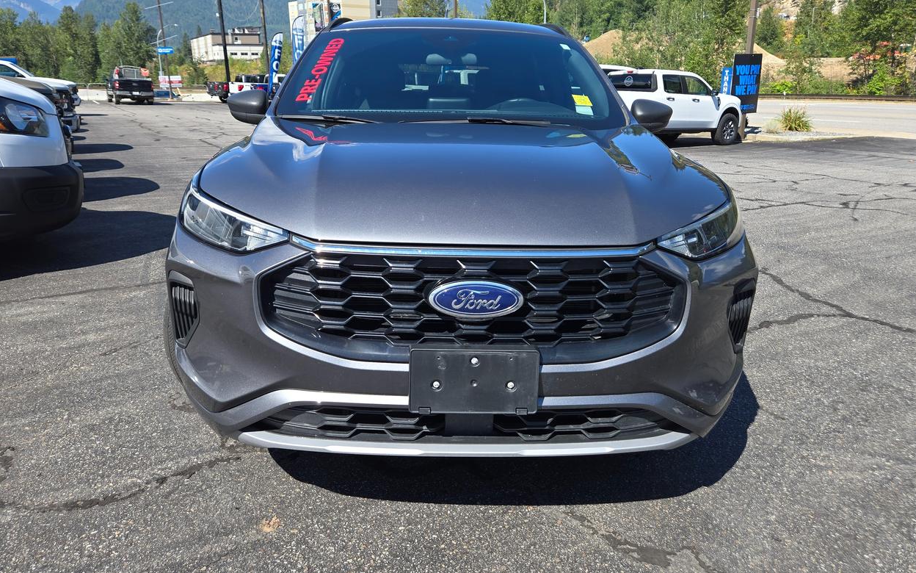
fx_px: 624
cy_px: 234
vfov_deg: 49.0
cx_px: 457
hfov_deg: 72.5
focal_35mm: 25
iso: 25
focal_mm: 5.4
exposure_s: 1/1163
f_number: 1.8
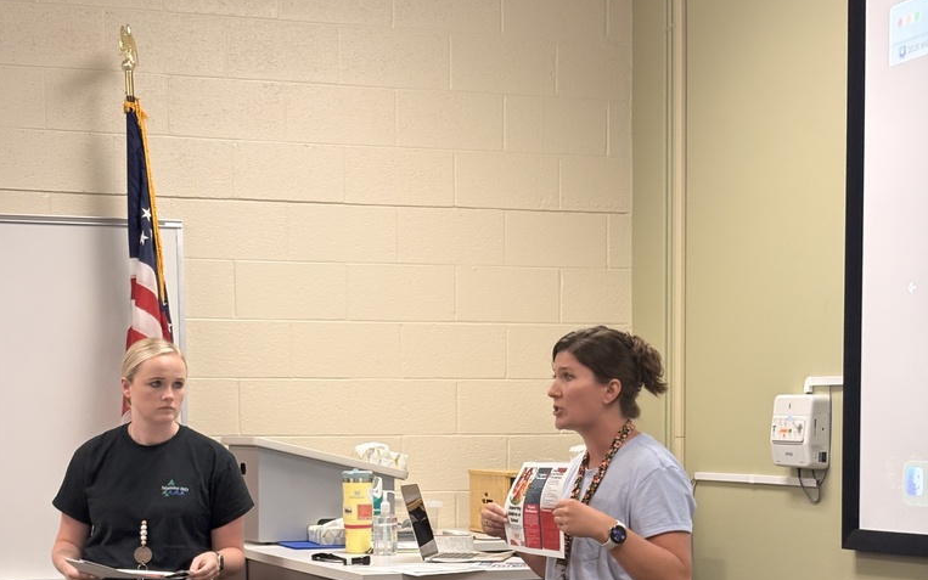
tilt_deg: -4.0
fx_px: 1872
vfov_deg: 17.3
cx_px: 462
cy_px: 547
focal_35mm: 74
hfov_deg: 27.8
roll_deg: +0.2
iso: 80
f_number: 1.6
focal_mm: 5.96
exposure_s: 1/60
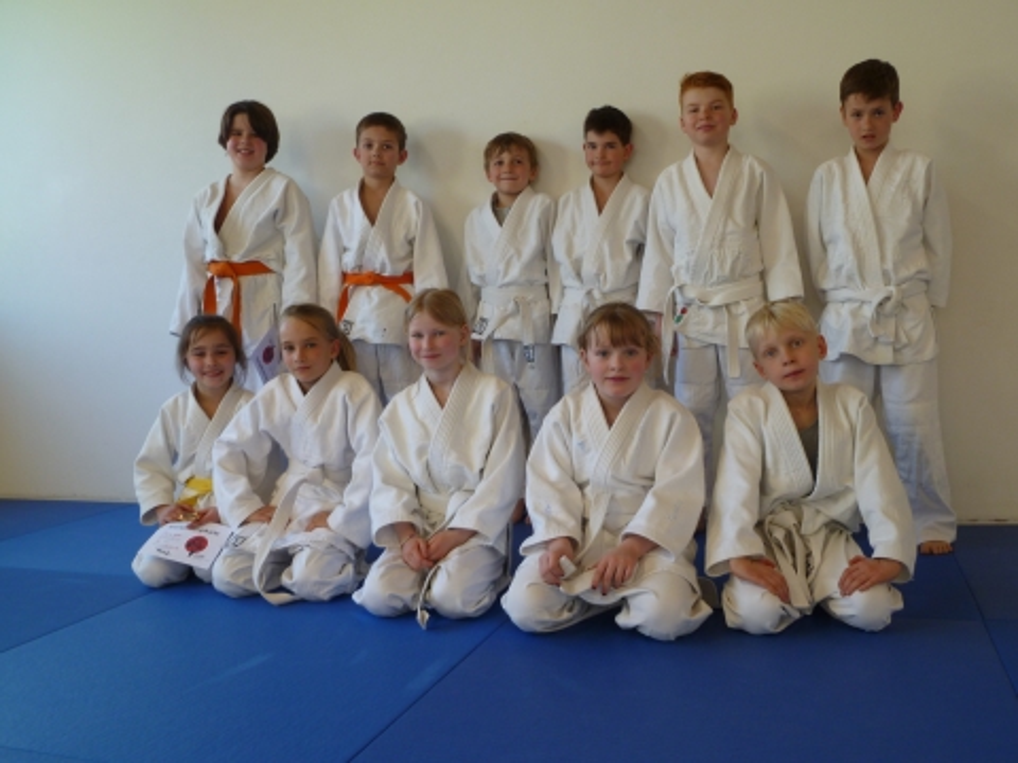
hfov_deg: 56.8
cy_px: 382
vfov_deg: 44.2
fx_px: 941
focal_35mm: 32
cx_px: 509
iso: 100
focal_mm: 5.7
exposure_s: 1/30
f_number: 3.5
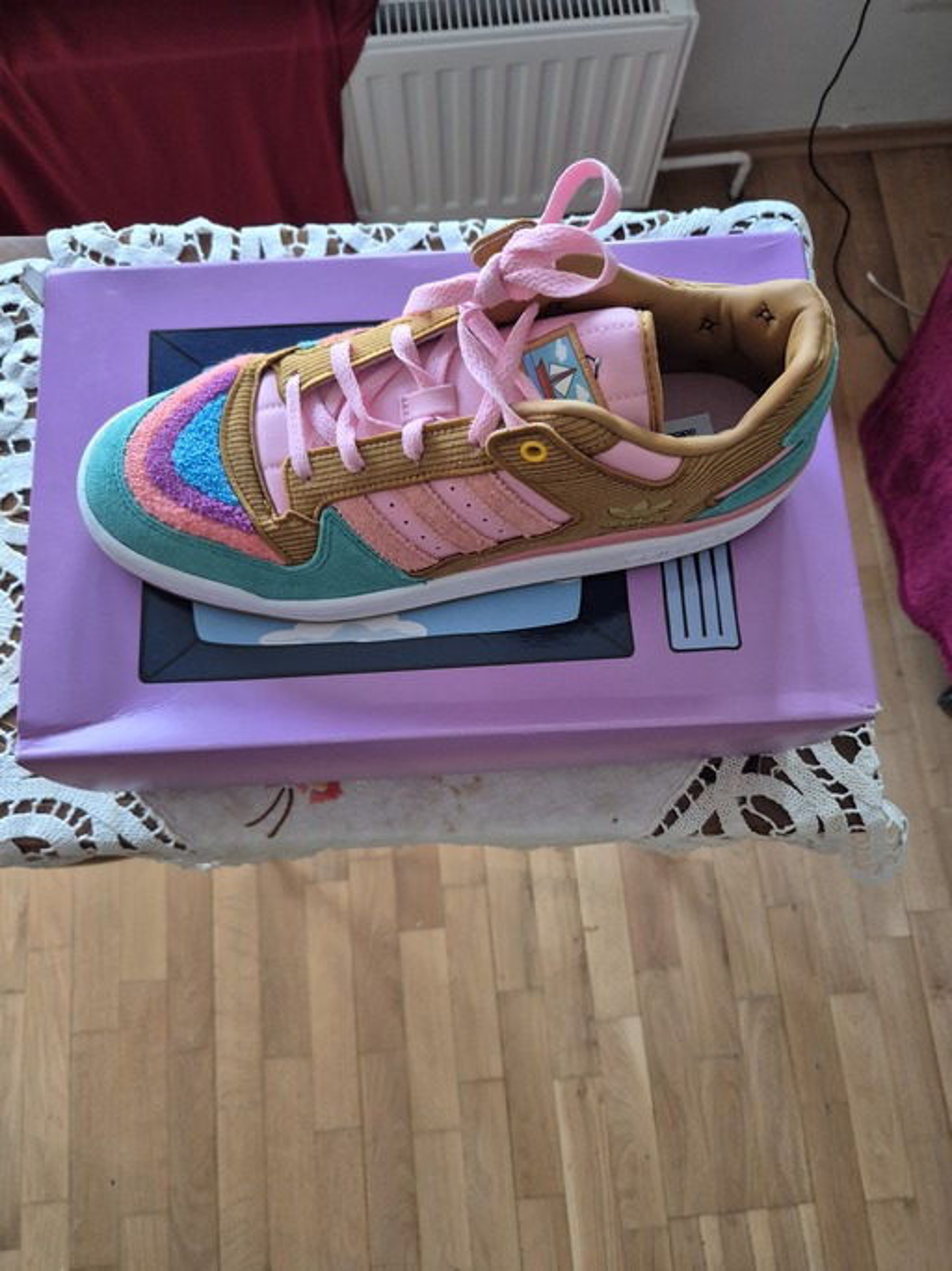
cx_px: 476
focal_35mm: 23
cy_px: 636
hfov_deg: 58.9
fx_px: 844
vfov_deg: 73.9
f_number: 1.8
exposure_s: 1/100
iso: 640
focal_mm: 5.4
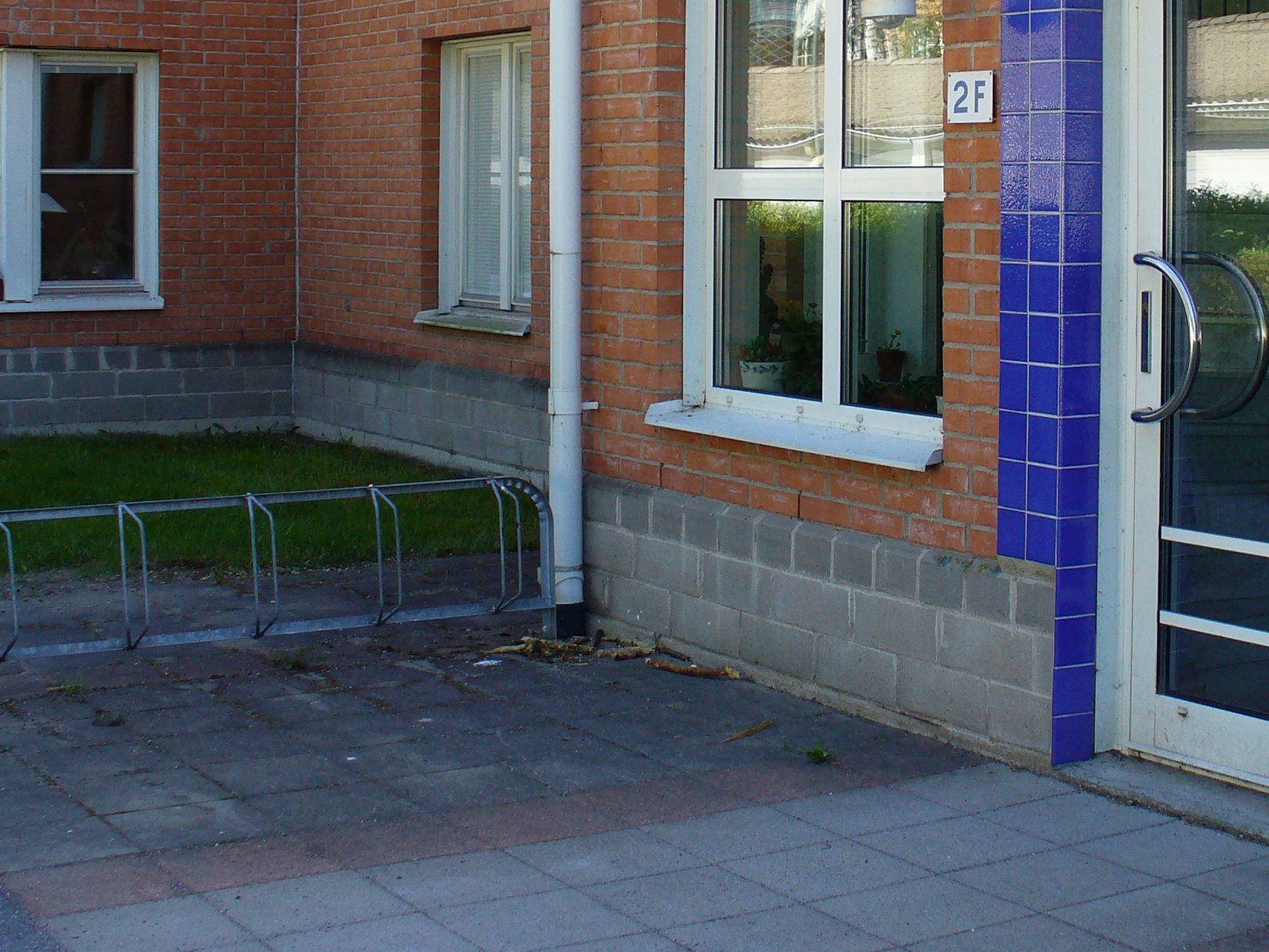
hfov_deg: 30.1
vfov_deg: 22.7
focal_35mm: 64
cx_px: 831
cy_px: 219
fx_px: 2346
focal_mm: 6.1
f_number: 2.8
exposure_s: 1/250
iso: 80
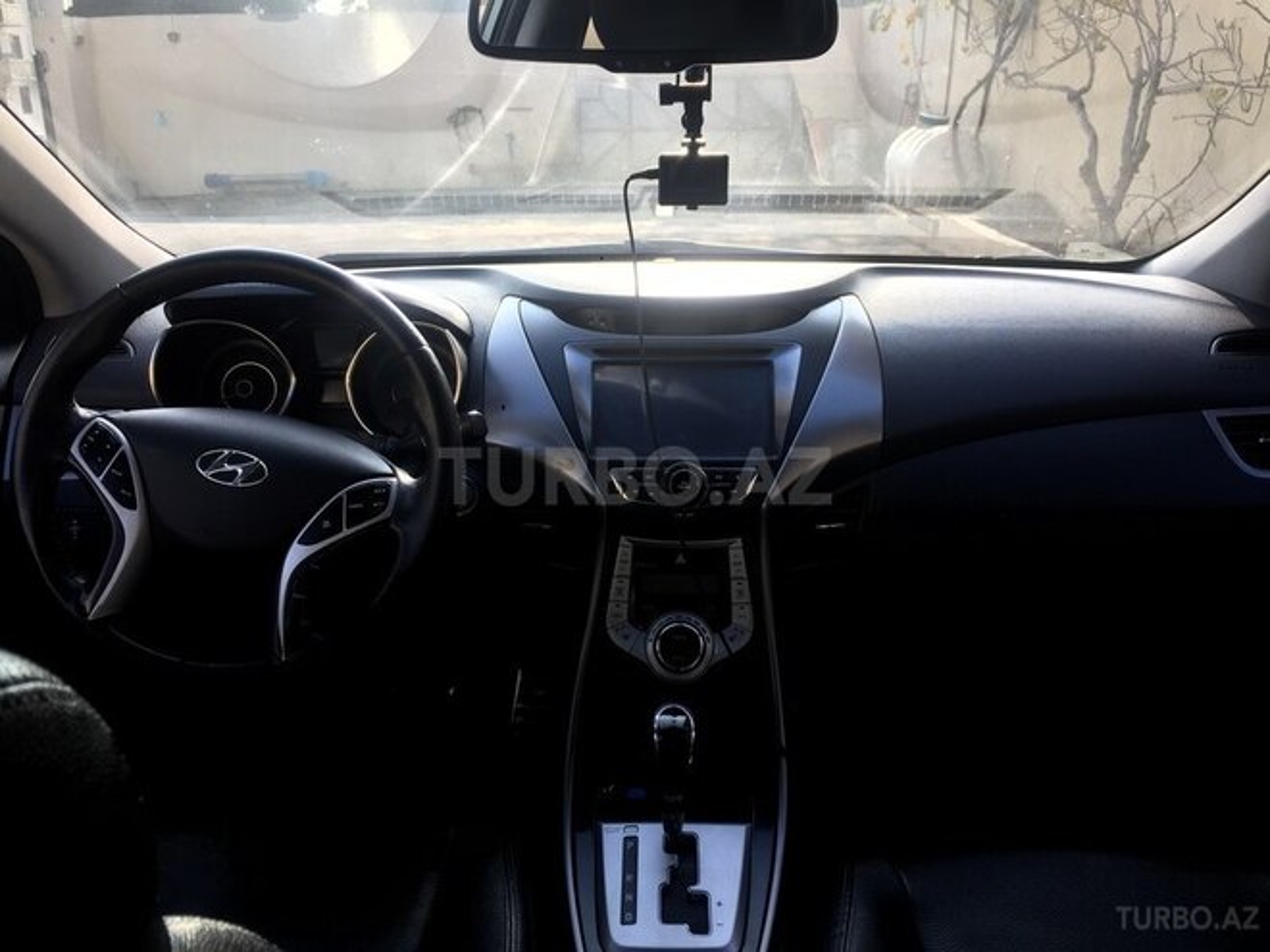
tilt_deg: -19.2
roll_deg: +0.4
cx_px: 635
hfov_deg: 61.7
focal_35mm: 29
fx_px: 1064
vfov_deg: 48.2
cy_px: 476
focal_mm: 4.15
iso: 32
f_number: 2.2
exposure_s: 1/377
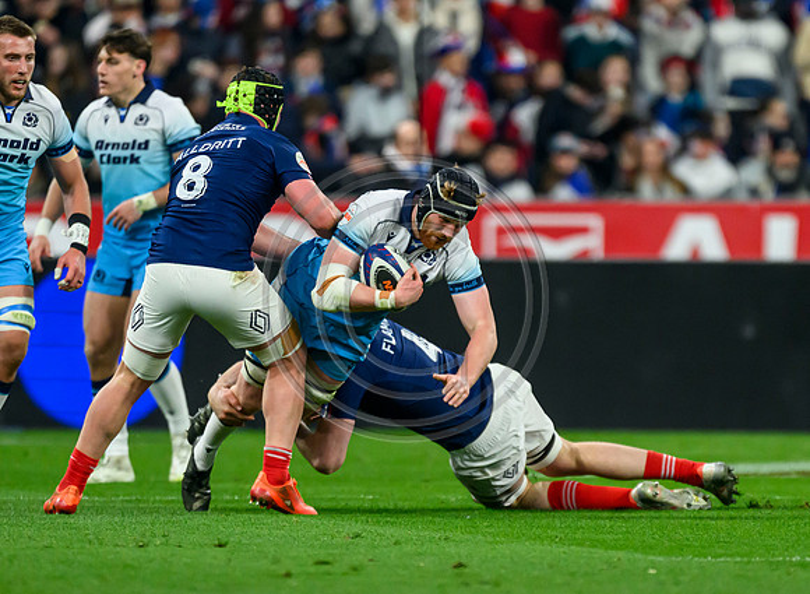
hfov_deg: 2.0
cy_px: 373
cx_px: 472
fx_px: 22864
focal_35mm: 985
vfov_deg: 1.5
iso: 3200
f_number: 4
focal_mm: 560
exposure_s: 1/1600
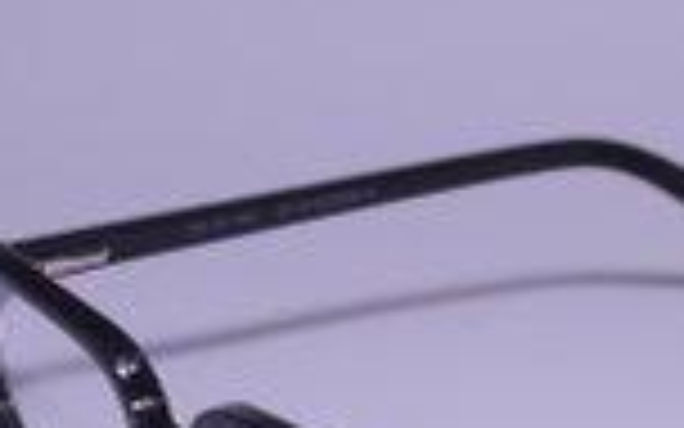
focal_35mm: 302
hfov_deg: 6.9
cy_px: 428
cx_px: 603
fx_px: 5636
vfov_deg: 4.3
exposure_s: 1/125
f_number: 5.3
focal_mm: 75
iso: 200
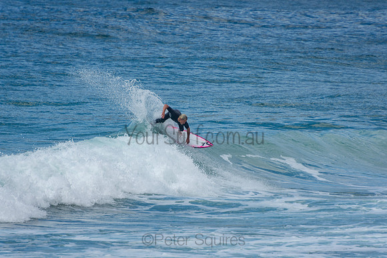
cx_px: 194
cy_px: 129
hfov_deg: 3.4
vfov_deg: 2.3
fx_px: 6451
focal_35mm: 600
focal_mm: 400
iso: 180
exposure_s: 1/1250
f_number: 5.6
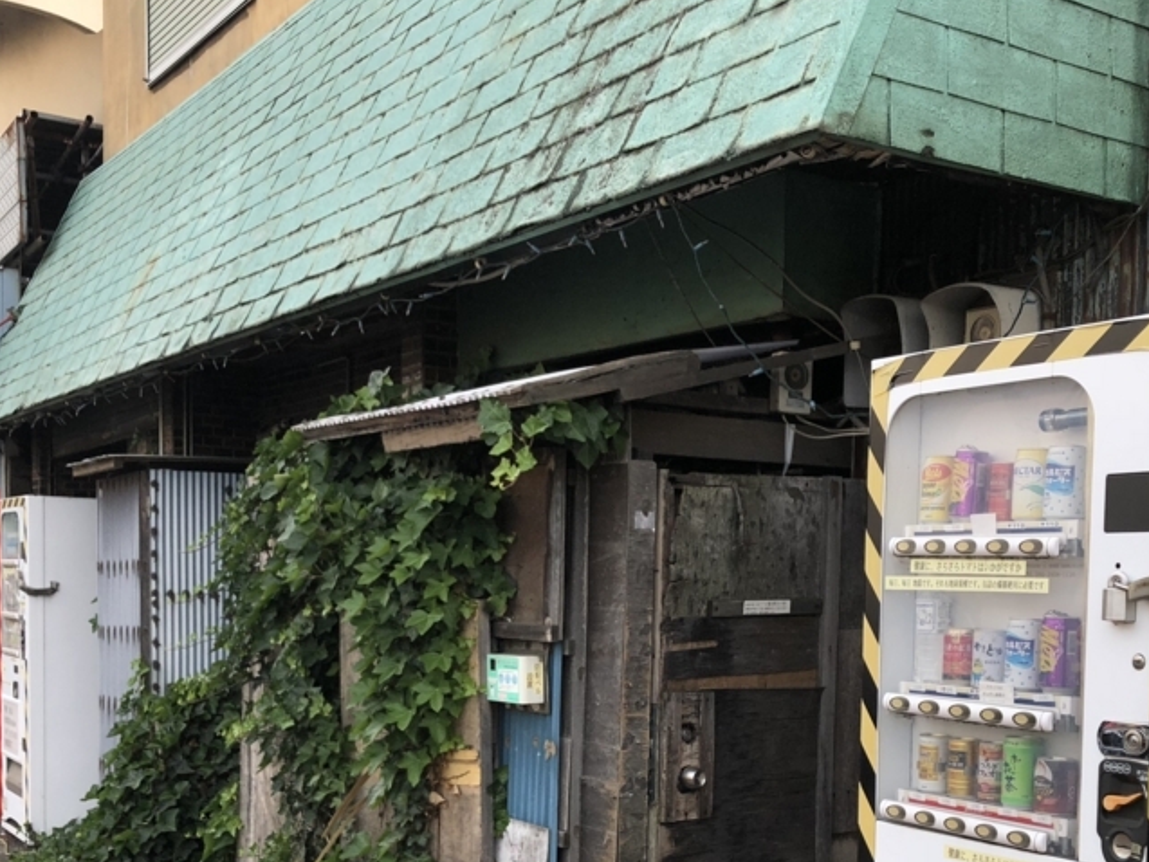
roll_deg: -1.0
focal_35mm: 45
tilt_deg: -3.9
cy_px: 669
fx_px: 1494
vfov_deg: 31.5
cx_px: 662
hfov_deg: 42.0
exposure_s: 1/100
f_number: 1.8
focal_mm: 3.99
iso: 32
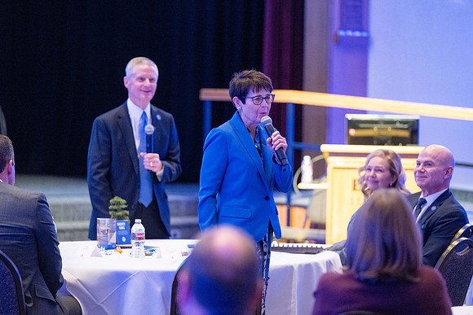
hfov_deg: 15.2
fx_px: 1774
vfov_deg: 10.2
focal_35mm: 135
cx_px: 236
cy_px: 158
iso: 5000
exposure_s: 1/160
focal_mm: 135
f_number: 2.8
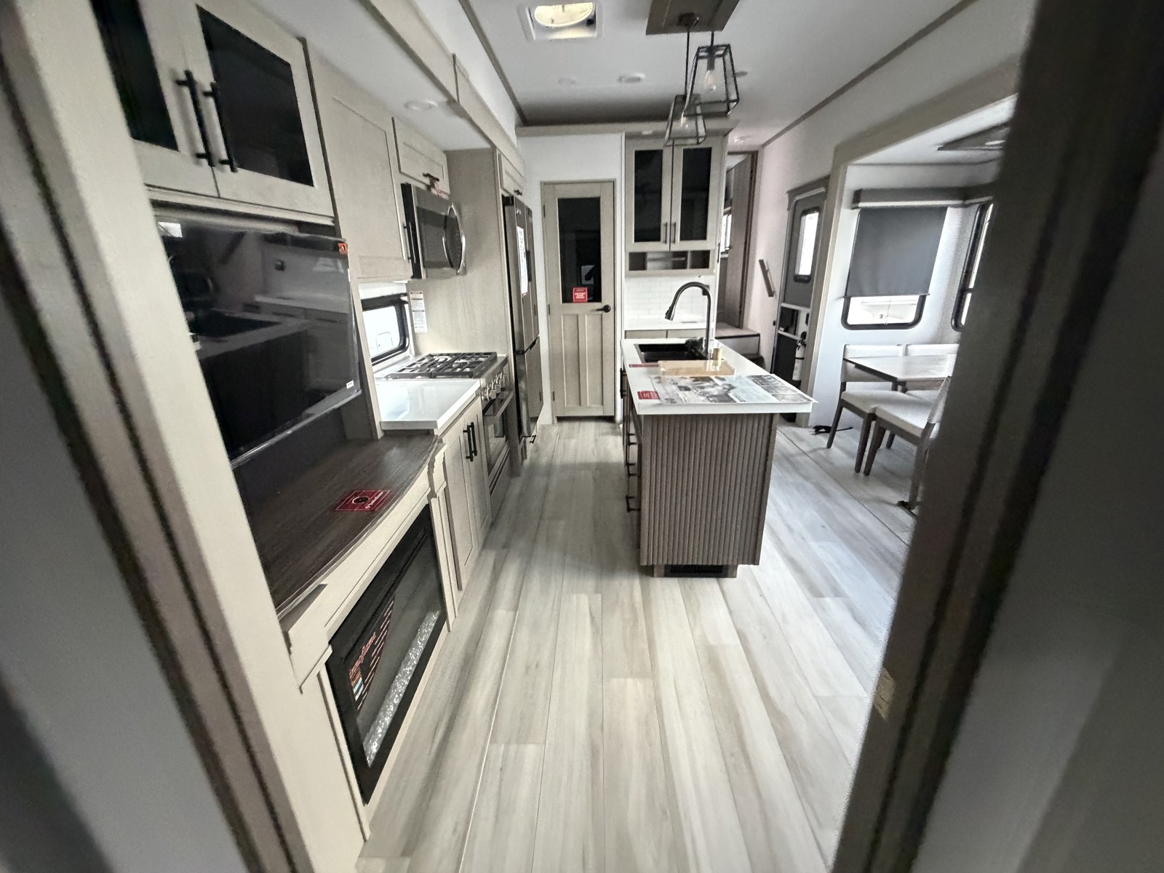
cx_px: 582
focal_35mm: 14
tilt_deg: -18.8
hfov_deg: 102.1
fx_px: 471
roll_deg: +0.6
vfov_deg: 85.7
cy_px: 436
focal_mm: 2.22
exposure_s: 1/60
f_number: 2.2
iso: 1000
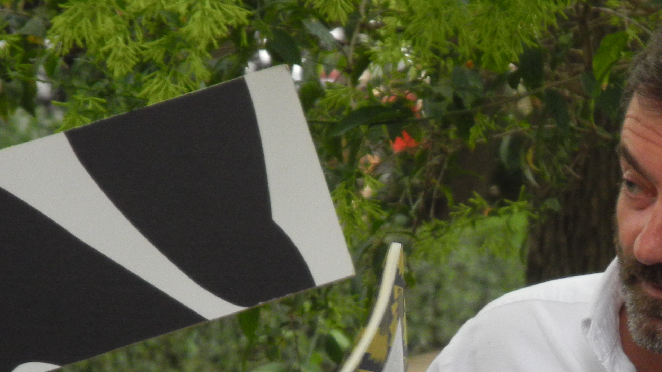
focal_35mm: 416
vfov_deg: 2.9
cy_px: 423
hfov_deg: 5.2
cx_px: 529
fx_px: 7302
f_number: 5.6
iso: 400
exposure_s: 1/74.7
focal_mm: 42.6
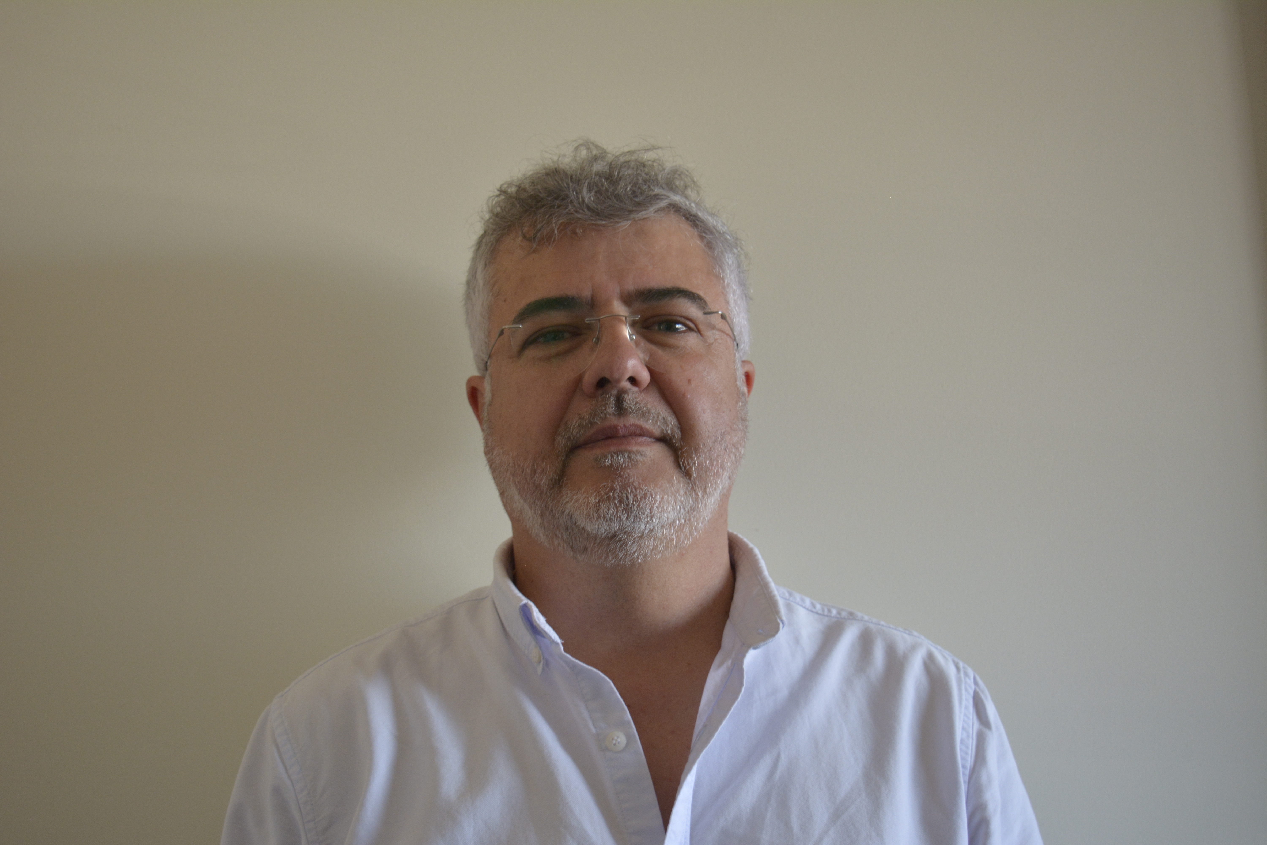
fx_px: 1689
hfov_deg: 41.1
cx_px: 634
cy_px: 422
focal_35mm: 48
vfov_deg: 28.1
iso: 500
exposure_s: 1/60
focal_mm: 32
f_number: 4.5
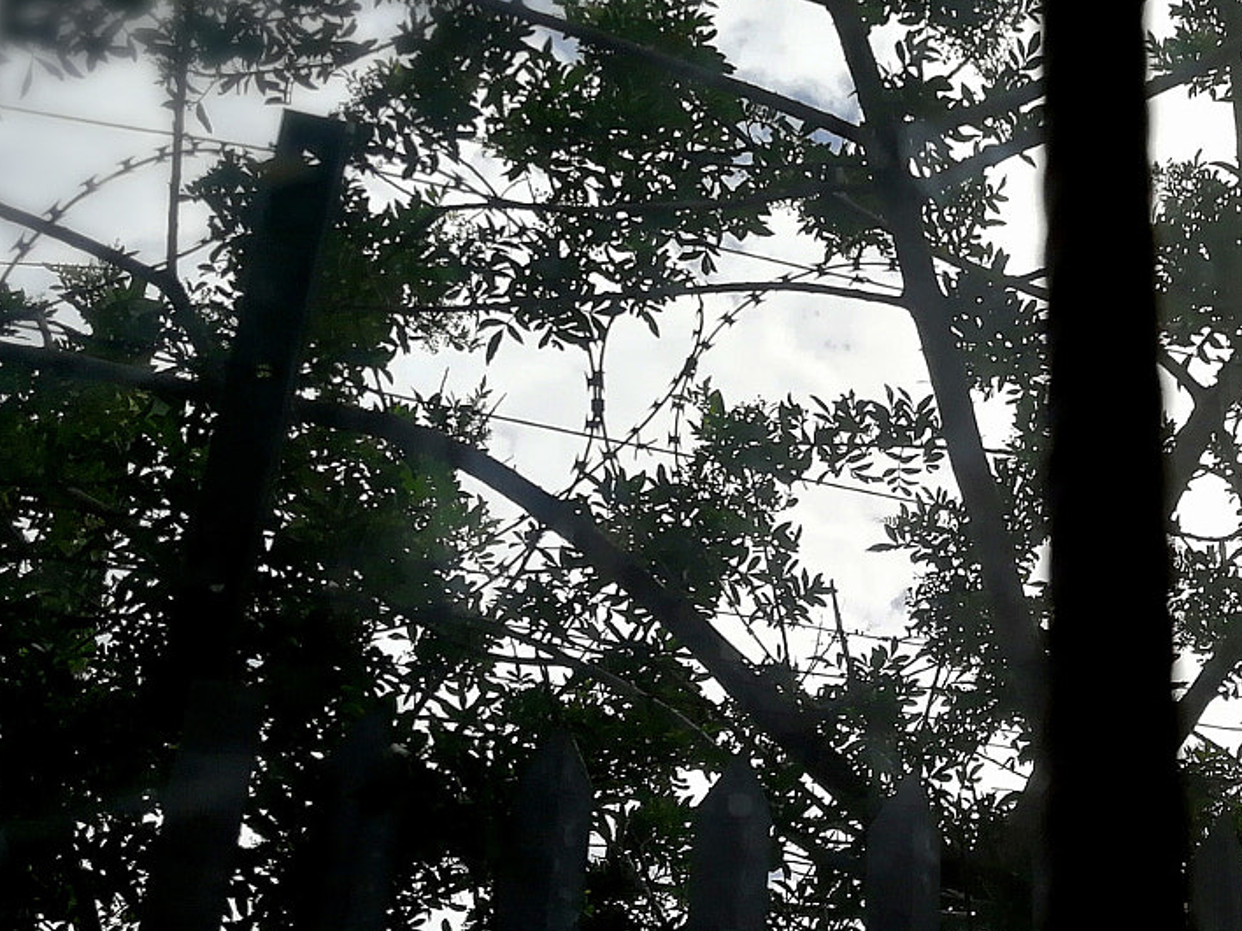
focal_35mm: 61
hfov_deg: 30.2
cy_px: 535
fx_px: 2189
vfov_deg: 24.0
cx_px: 1138
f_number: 1.8
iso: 50
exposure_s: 1/2747
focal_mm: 3.95
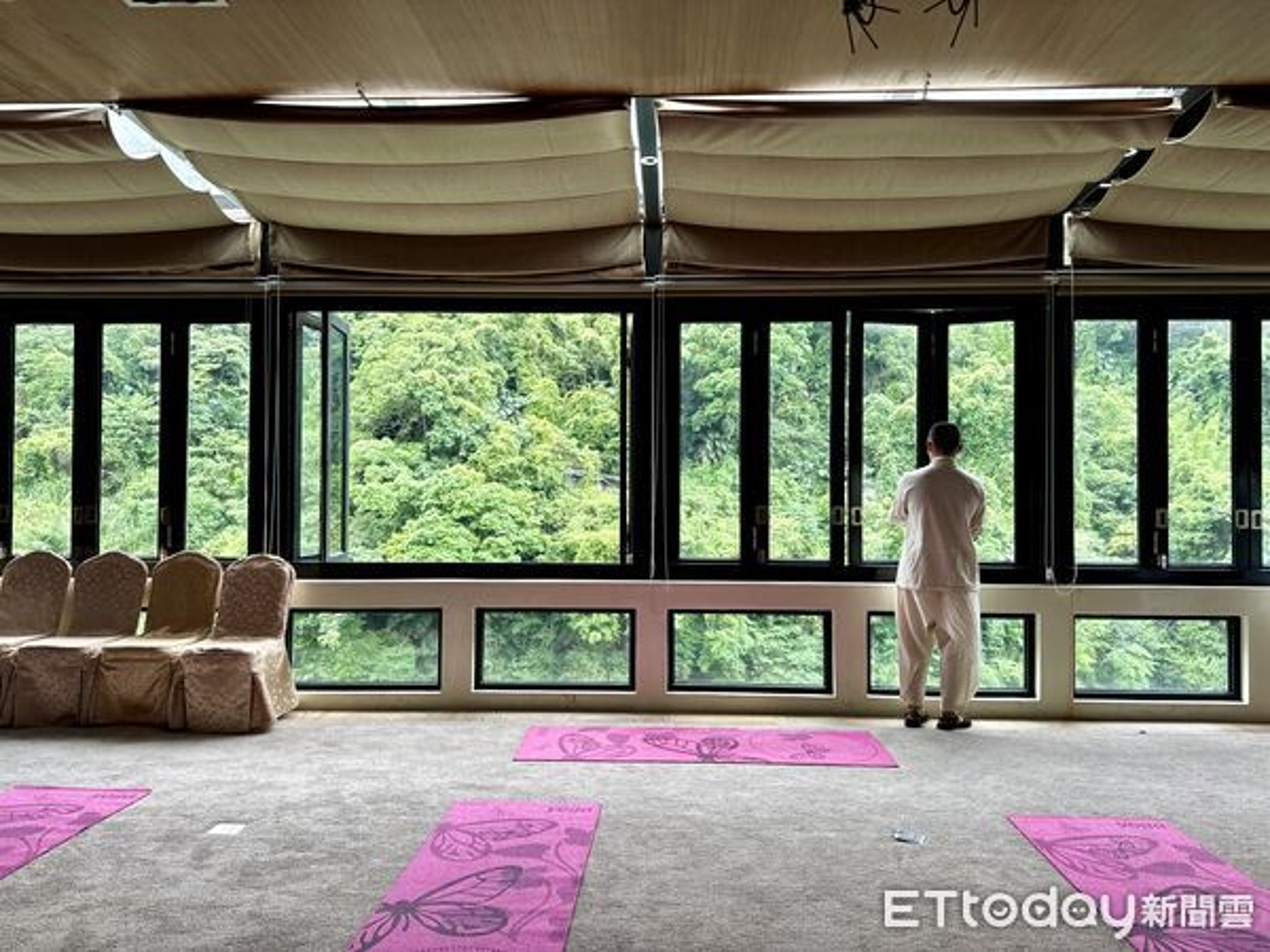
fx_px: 881
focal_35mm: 24
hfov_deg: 71.6
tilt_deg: +0.7
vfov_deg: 56.8
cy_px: 476
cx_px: 635
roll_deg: -0.6
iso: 64
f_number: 1.78
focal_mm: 6.76
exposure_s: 1/121
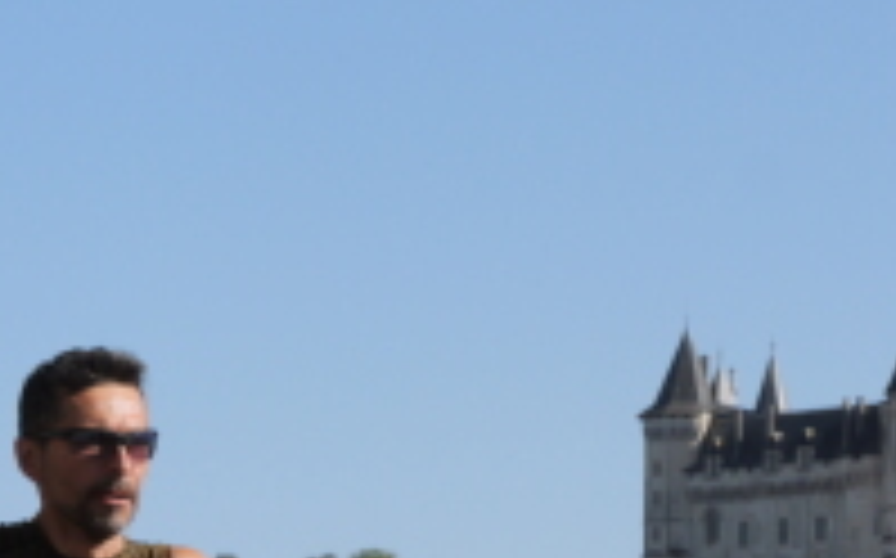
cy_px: 482
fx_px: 6246
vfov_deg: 5.1
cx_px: 536
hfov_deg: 8.2
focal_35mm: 256
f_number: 11
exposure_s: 1/1600
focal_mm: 60
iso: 1250
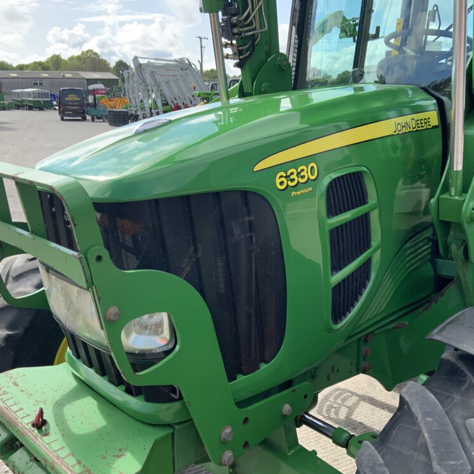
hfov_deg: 47.2
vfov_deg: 47.2
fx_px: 542
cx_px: 239
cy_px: 236
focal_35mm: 35
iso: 16
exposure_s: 1/719
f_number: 1.8
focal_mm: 3
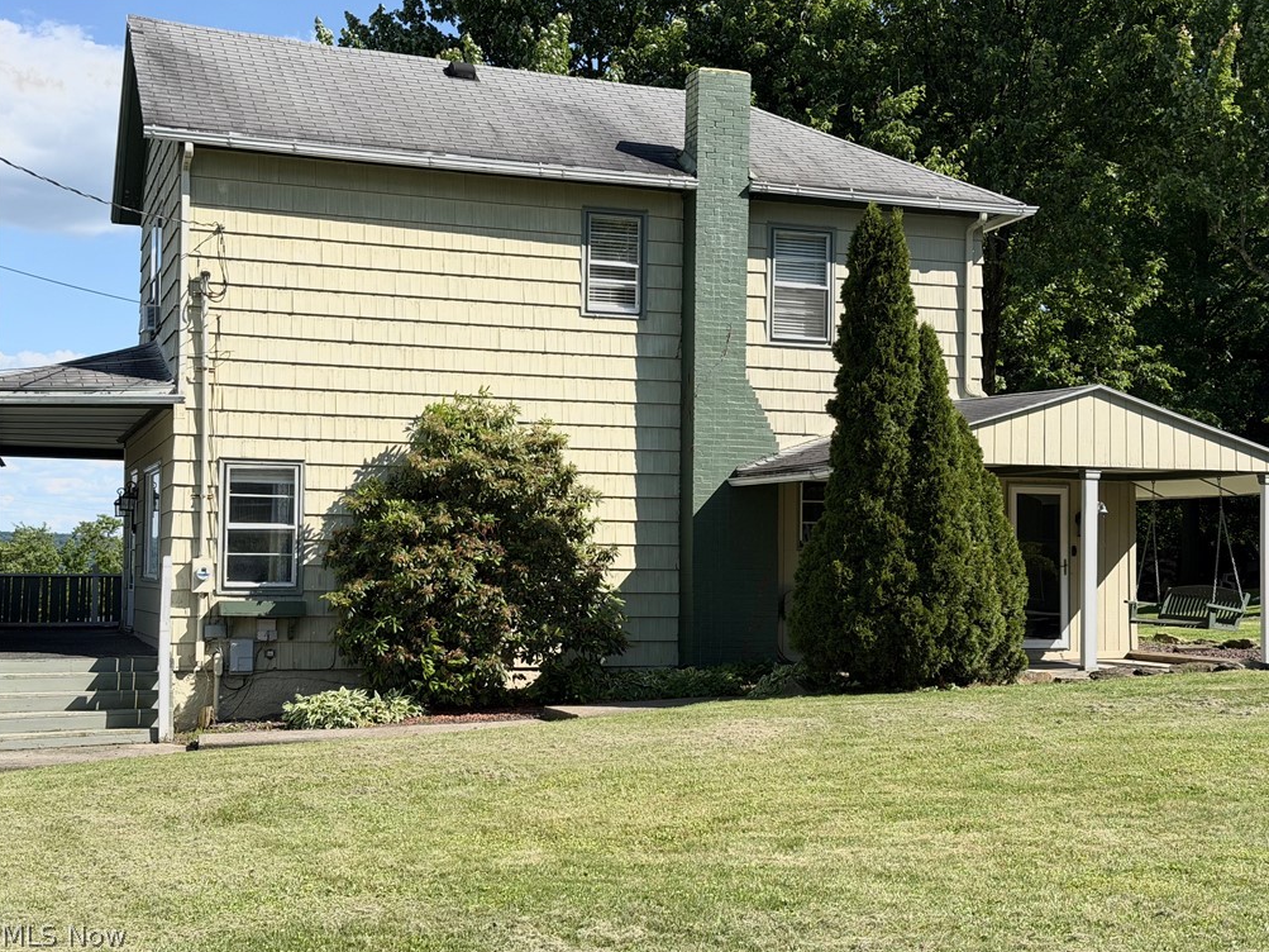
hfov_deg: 38.9
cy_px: 470
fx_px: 1796
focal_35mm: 49
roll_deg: -0.3
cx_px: 641
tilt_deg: +2.1
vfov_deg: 29.7
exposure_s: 1/4098
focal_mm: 6.76
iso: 64
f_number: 1.78
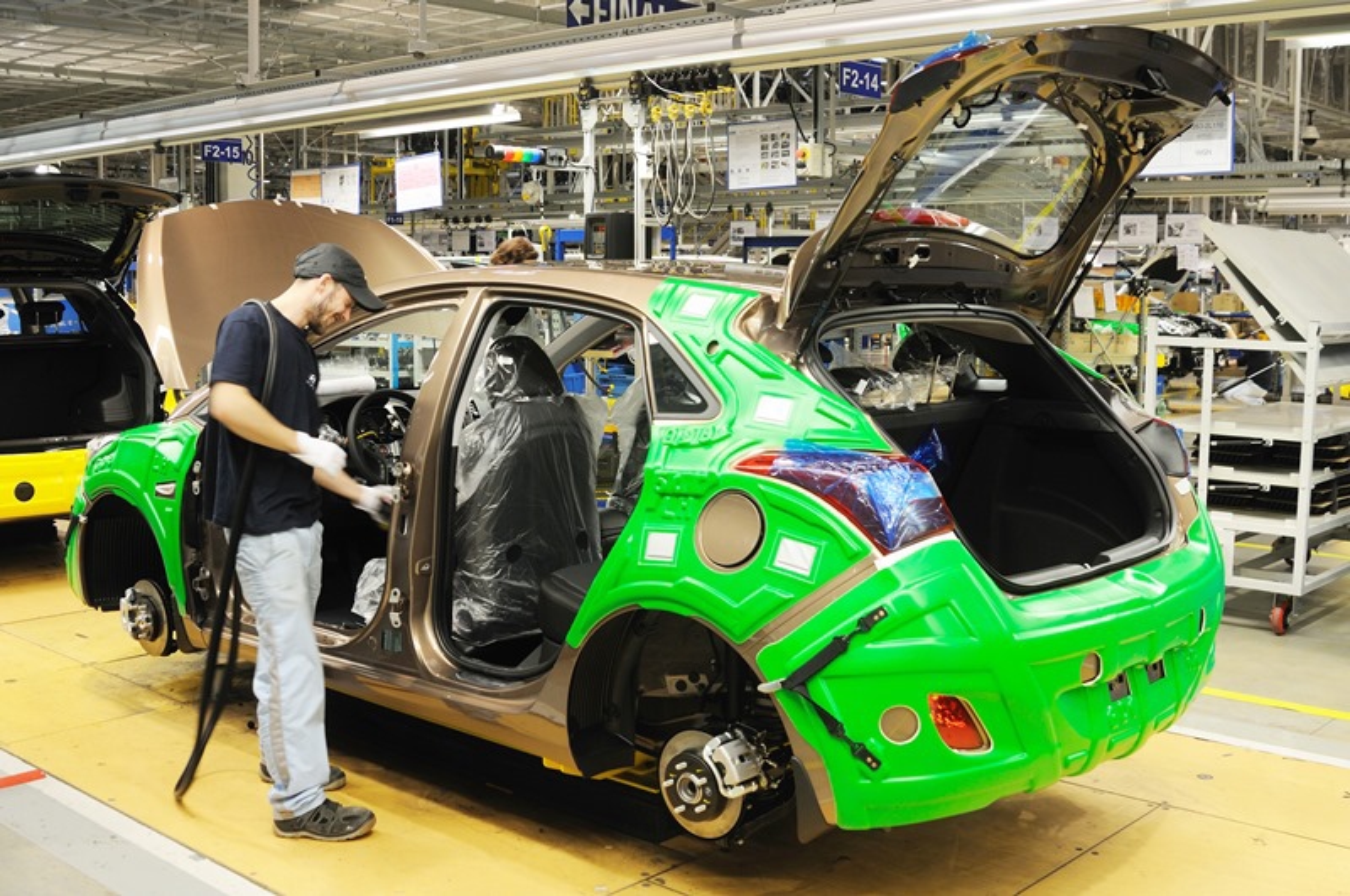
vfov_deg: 36.8
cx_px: 675
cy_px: 448
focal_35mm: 36
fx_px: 1348
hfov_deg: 53.2
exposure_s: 1/30
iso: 250
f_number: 4
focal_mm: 24
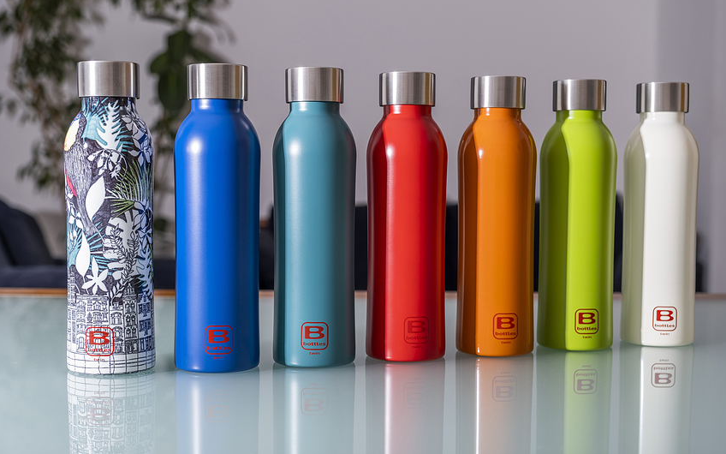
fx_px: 989
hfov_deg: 40.3
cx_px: 368
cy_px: 231
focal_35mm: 50
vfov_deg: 25.8
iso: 160
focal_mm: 32.1
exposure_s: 1/200
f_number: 4
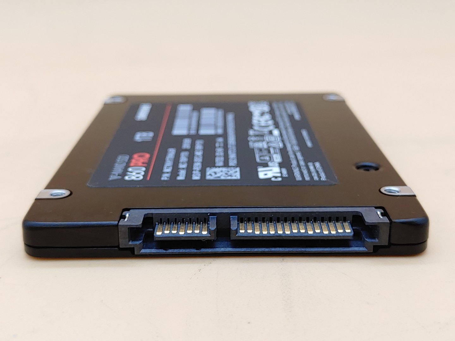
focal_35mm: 49
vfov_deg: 29.7
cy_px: 170
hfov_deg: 38.9
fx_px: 644
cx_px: 228
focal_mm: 4.36
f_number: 1.8
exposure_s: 1/67
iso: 50
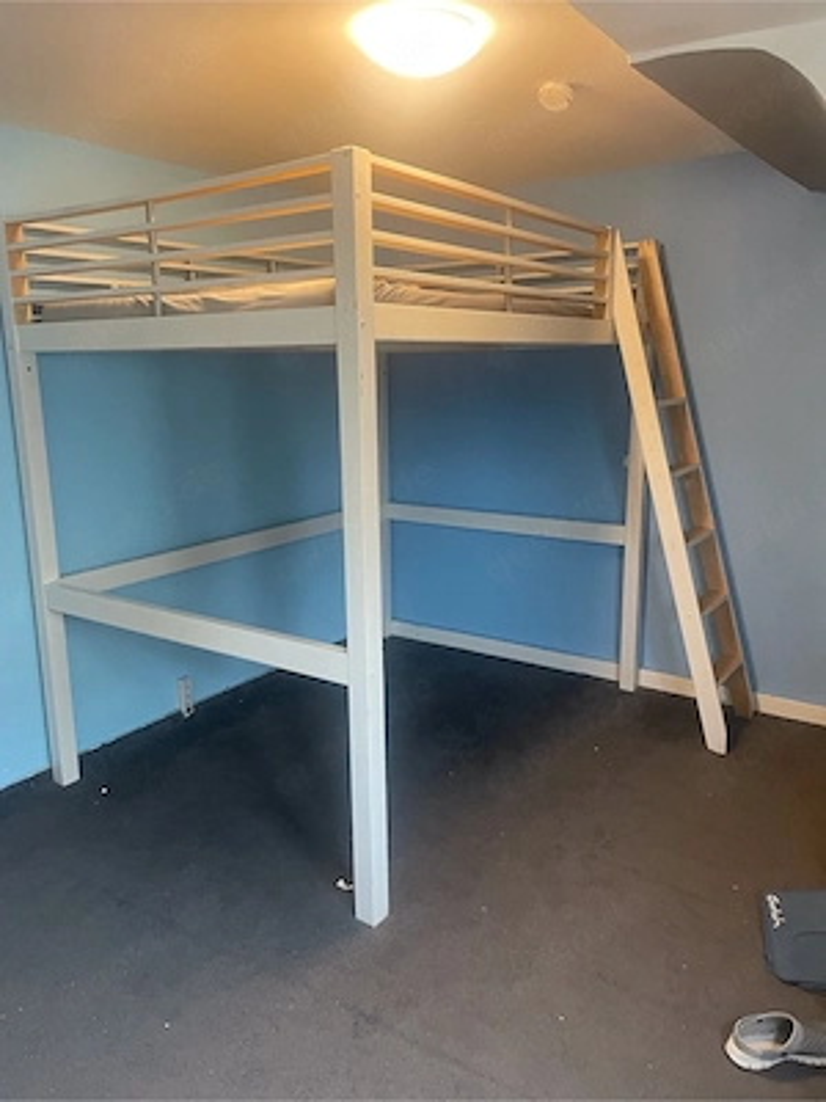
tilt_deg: -10.1
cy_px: 551
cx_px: 413
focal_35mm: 26
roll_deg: +1.1
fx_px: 827
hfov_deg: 53.1
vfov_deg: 67.3
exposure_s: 1/60
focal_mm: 4.2
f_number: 1.6
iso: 500
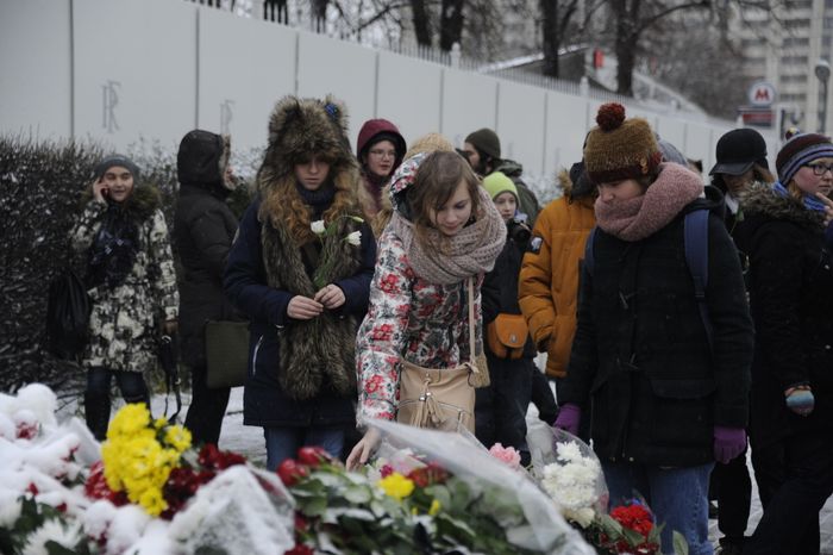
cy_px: 278
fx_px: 2266
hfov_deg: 20.8
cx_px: 416
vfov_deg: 13.9
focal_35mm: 98
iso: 640
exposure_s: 1/250
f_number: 5.3
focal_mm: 98
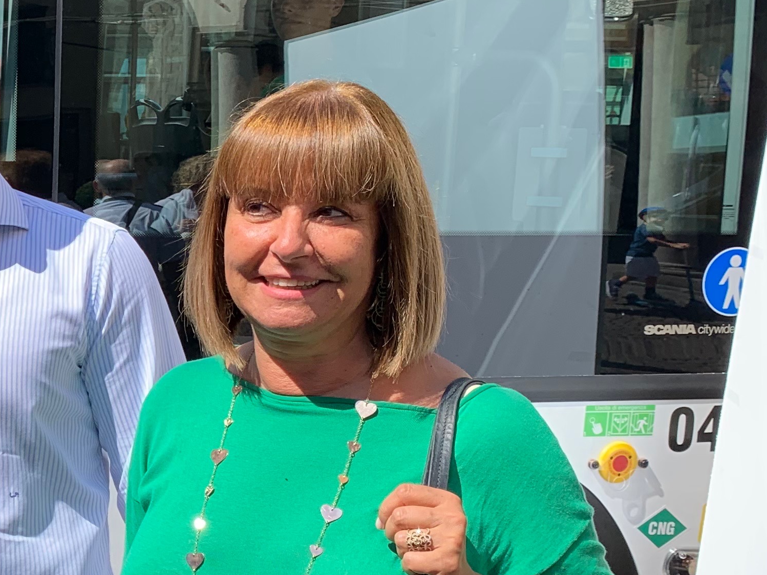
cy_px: 376
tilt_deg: -9.4
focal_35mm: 70
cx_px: -138
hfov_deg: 25.2
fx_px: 1551
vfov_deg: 20.9
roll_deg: +0.1
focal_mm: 4.25
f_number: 1.8
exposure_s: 1/856
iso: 25
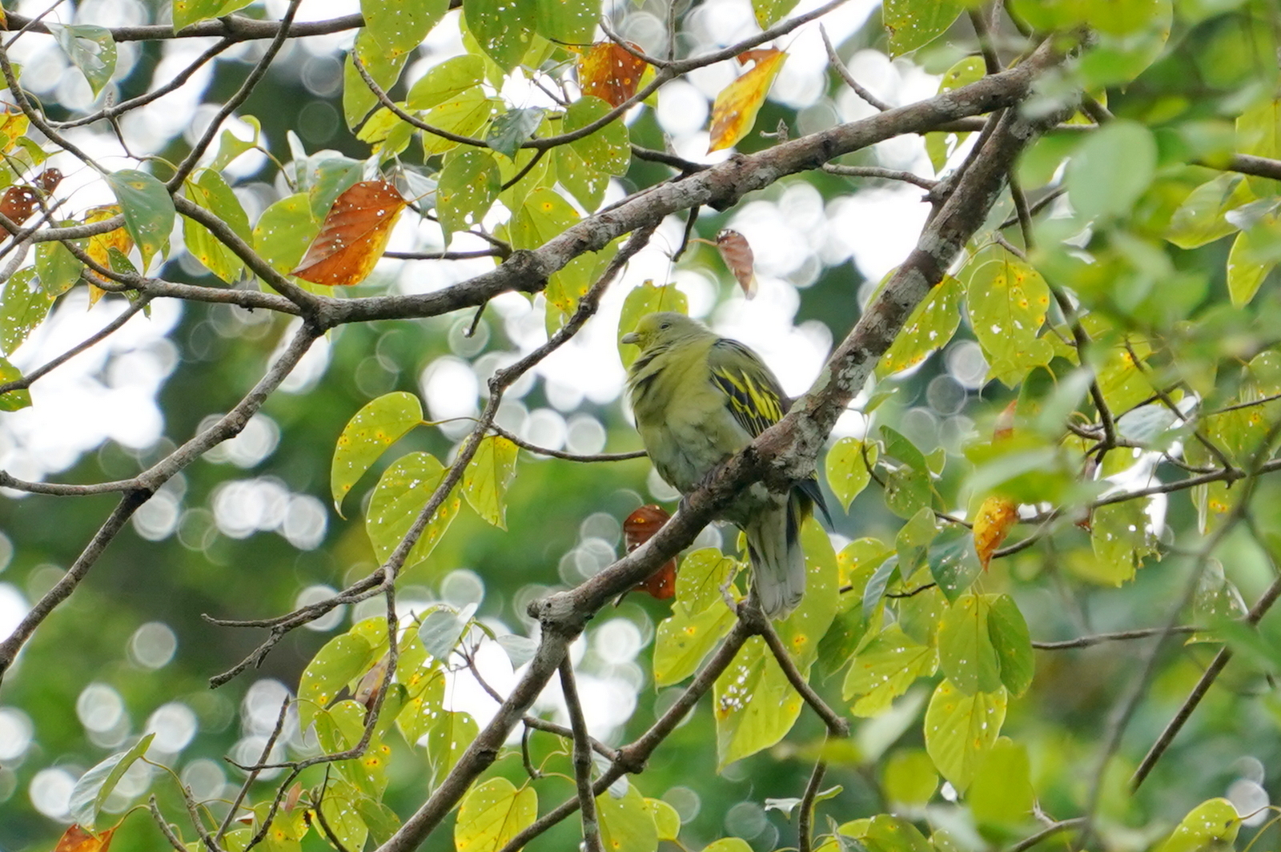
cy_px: 426
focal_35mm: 600
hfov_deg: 3.4
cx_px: 640
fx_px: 21332
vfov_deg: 2.3
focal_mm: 600
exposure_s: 1/640
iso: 1000
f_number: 6.3
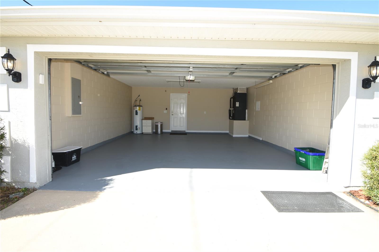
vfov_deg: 77.3
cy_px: 126
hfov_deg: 100.4
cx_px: 190
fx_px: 158
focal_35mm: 15
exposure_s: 1/160
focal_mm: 10
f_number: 6.3
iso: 100
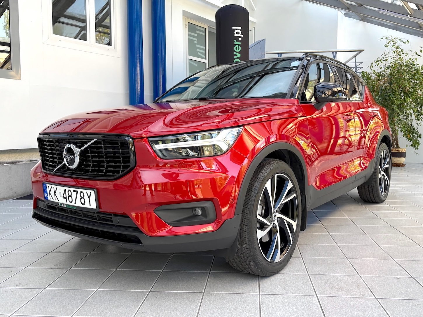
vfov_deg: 53.1
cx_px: 212
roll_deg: -0.5
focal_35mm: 26
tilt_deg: -3.2
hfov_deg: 67.3
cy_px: 158
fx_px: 318
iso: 40
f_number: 1.6
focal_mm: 5.96
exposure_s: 1/62
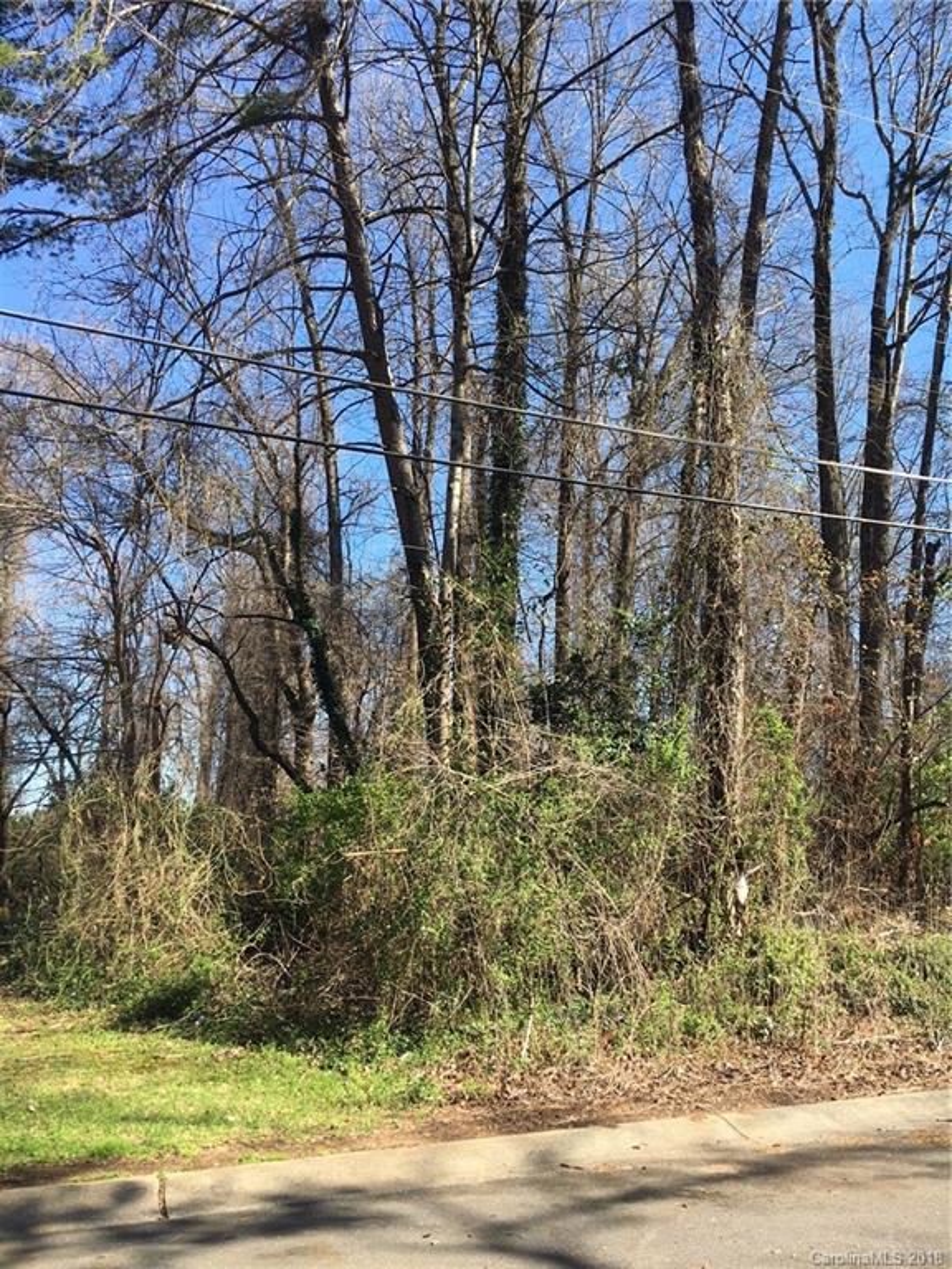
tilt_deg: +12.9
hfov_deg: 48.2
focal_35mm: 29
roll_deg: -2.0
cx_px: 476
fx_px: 1063
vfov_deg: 61.7
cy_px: 634
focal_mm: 4.15
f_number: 2.2
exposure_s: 1/549
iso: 25
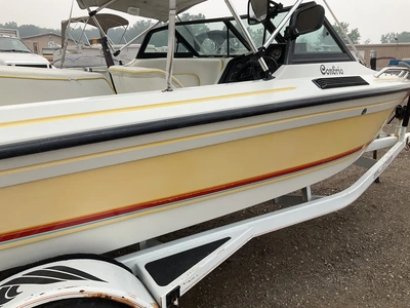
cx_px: 205
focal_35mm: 29
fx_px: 343
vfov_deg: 48.2
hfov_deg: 61.7
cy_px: 154
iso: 25
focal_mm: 3
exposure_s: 1/1250
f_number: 1.8
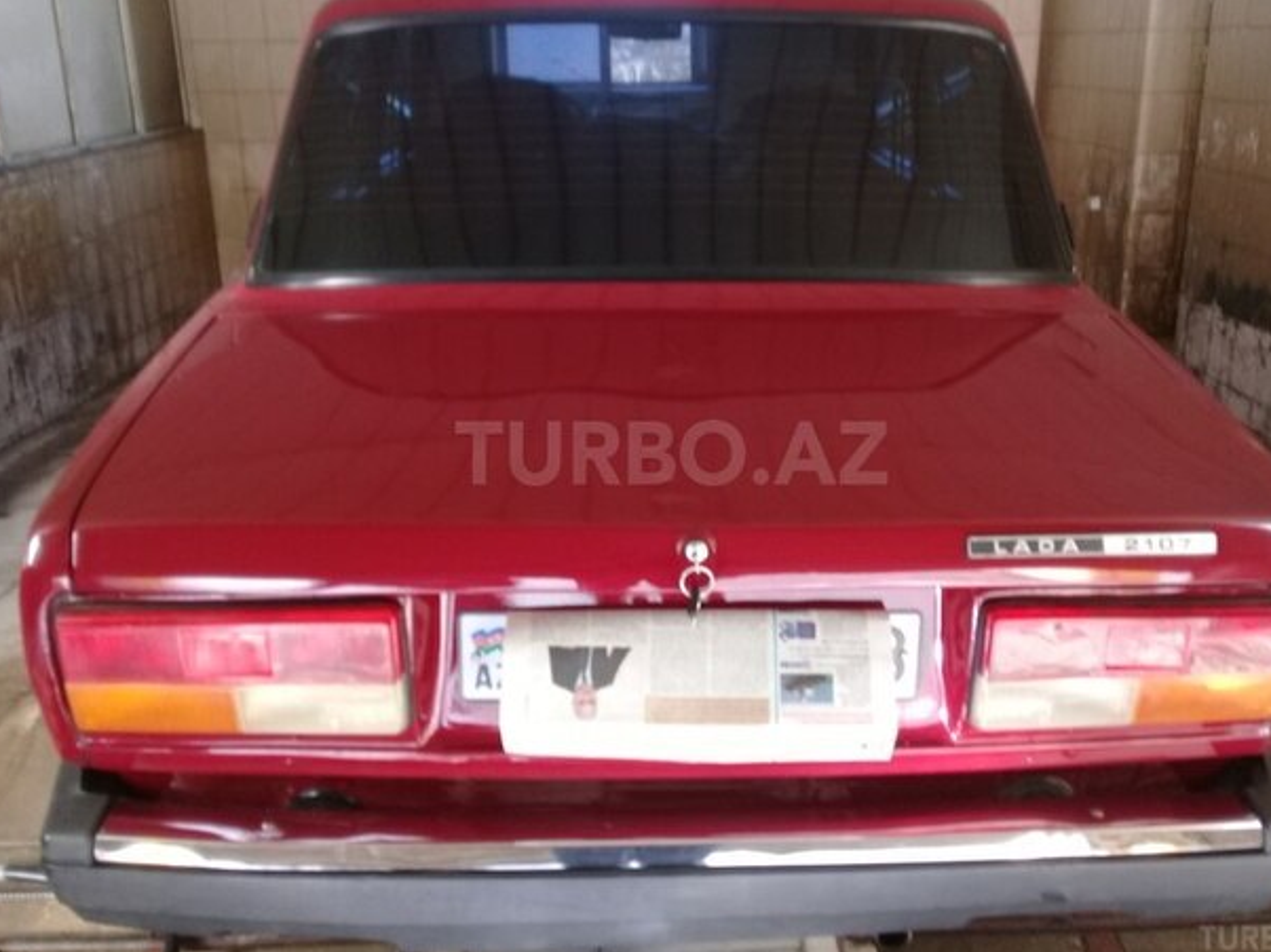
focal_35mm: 34
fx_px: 1248
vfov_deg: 41.8
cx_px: 671
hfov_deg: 53.9
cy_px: 453
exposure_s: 1/33
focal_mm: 3.3
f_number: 2.2
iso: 80
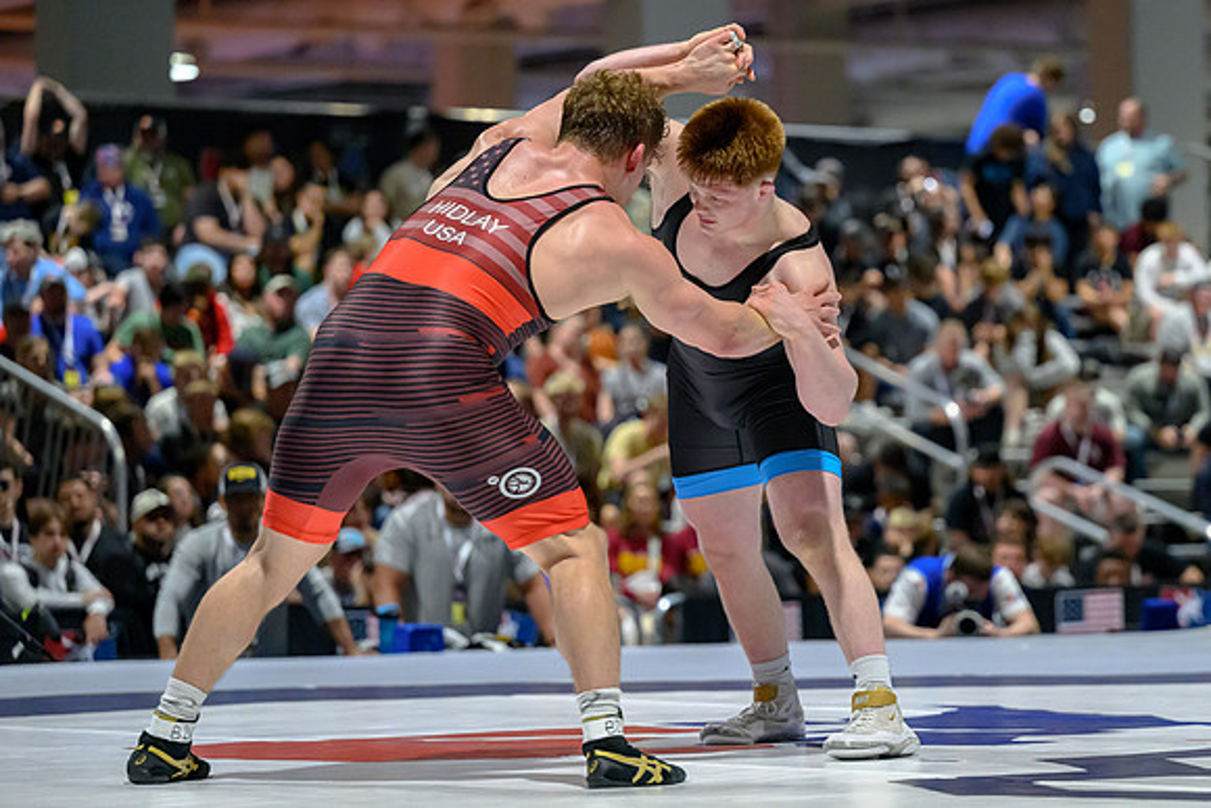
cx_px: 755
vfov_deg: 9.7
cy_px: 365
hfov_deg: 14.4
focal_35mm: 142
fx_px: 4772
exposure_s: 1/640
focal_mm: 110
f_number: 2.8
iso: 7200
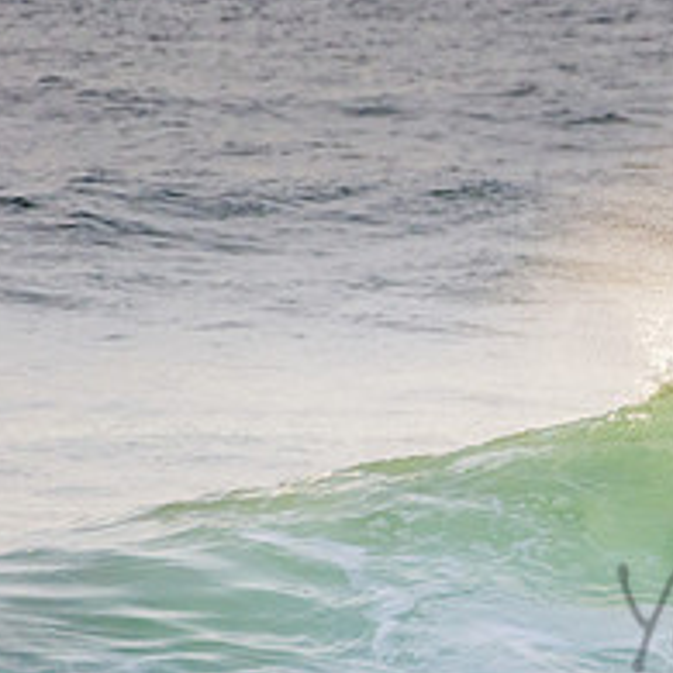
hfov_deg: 1.1
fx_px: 34094
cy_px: 609
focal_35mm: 1550
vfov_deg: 1.1
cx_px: 1199
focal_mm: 500
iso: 640
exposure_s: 1/2000
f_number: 5.6
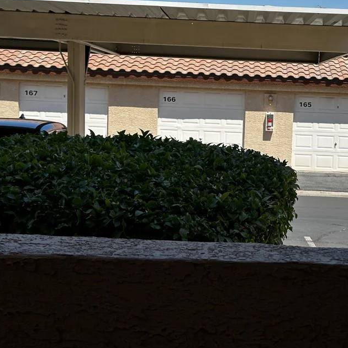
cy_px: 161
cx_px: 242
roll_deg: -2.4
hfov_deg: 24.8
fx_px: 785
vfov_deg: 25.0
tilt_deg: -5.3
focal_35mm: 69
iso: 64
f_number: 1.78
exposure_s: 1/3731
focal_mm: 6.86
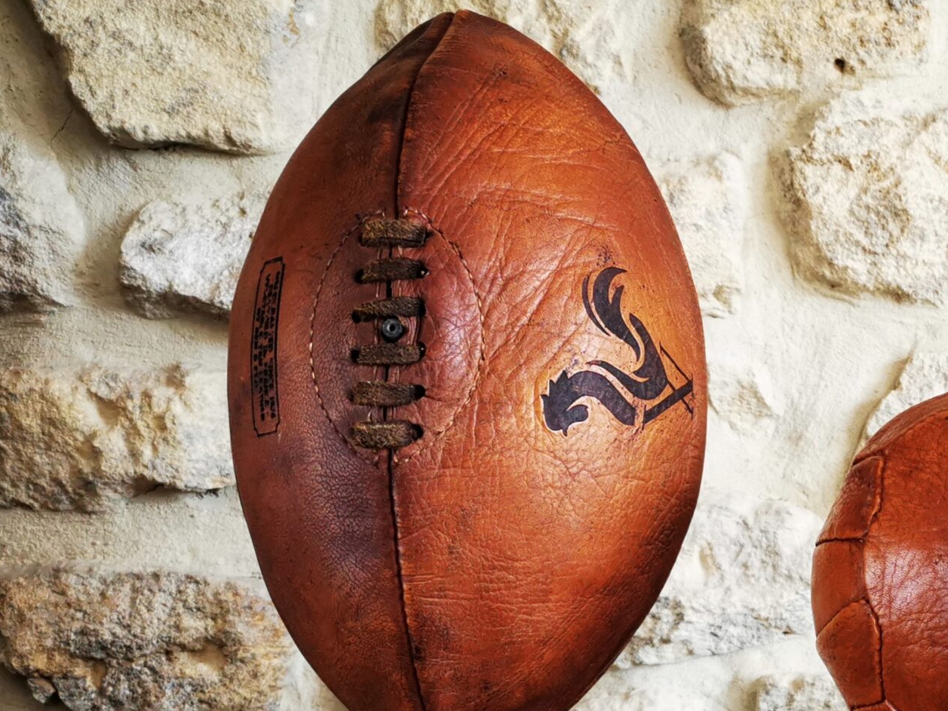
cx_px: 951
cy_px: 595
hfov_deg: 32.2
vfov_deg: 26.0
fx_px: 1506
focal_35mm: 55
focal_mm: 5.58
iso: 160
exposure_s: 1/50
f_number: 1.8
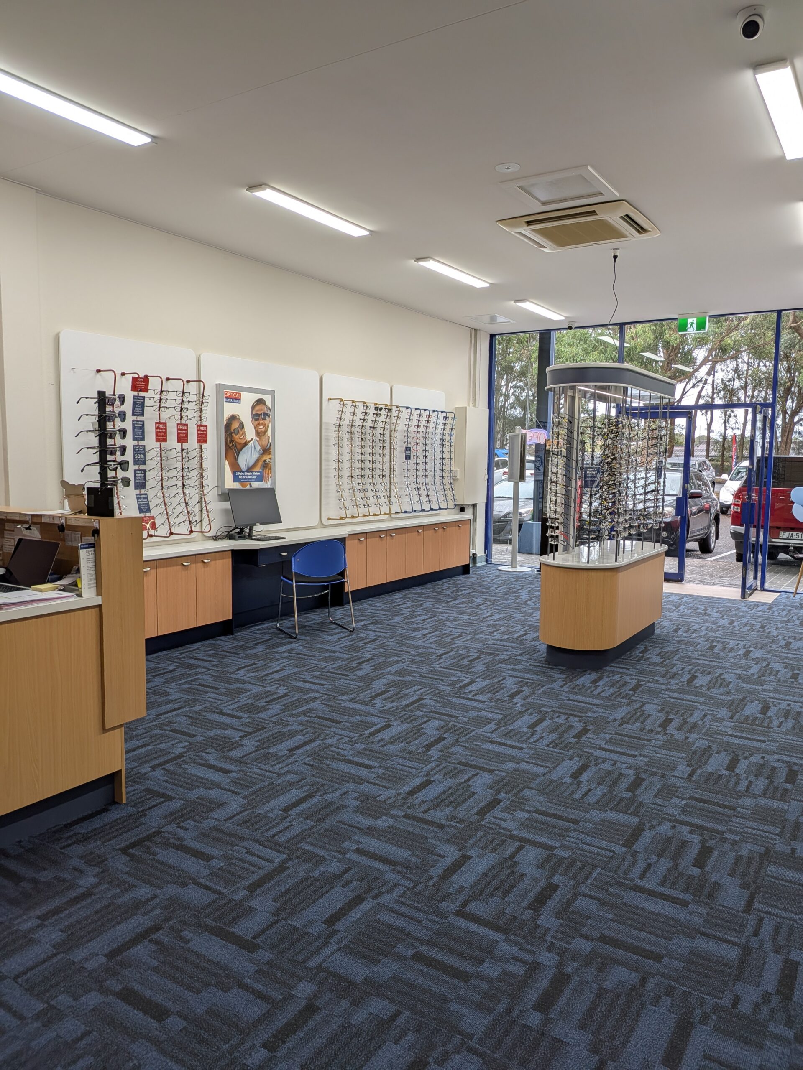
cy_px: 535
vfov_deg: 71.6
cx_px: 402
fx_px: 742
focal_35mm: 24
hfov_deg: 56.8
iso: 26
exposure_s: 1/81.8
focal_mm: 4.53
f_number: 1.7
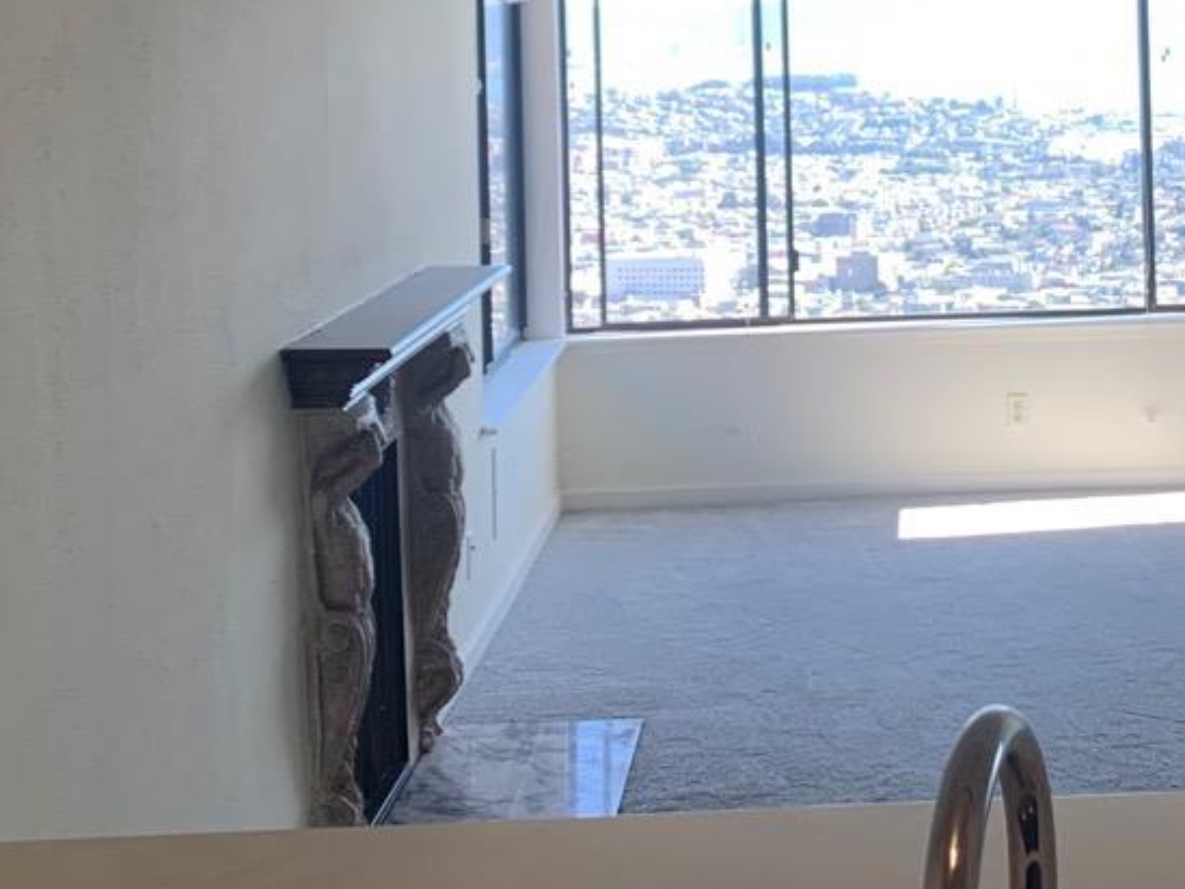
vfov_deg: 20.1
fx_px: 2431
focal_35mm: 71
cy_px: 16
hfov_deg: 26.8
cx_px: 963
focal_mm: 4.25
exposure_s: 1/151
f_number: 1.8
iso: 25
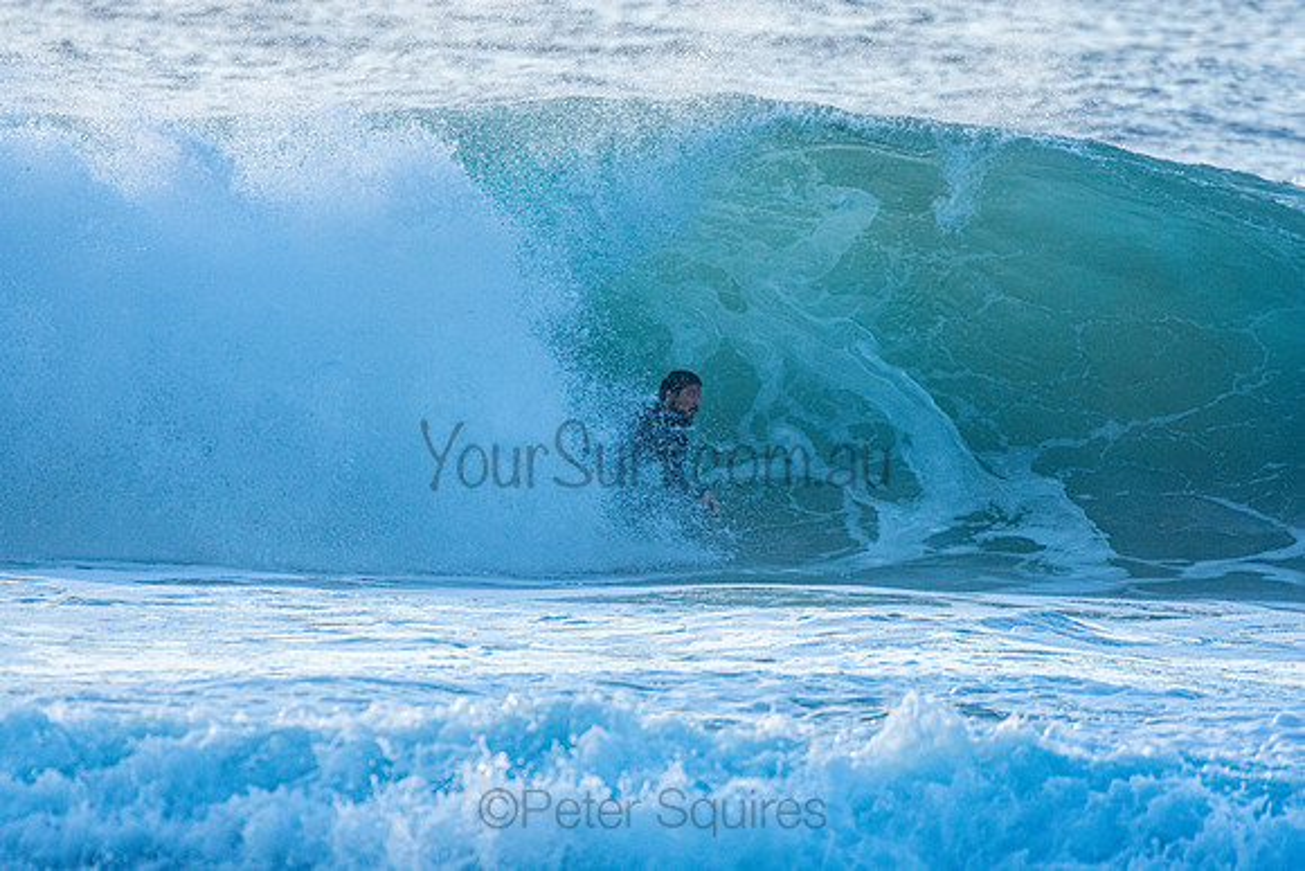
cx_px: 652
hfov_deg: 2.9
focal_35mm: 720
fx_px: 26105
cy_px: 436
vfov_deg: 1.9
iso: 560
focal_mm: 480
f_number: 5.6
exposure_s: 1/1250
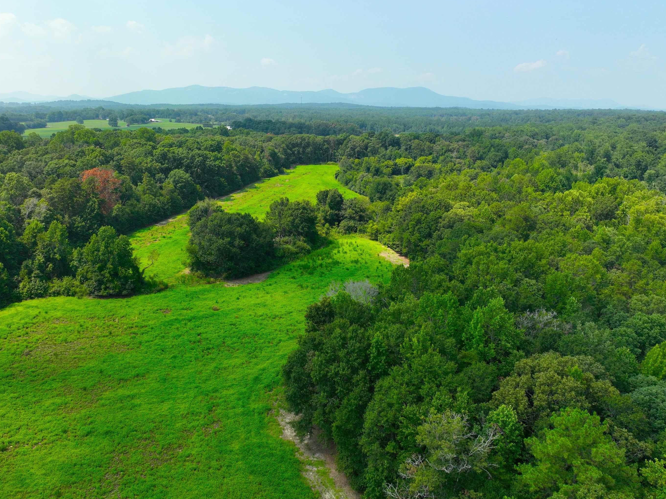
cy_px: 242
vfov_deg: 51.3
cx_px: 297
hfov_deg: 65.2
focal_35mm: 27
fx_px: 519
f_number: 2.8
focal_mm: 12.29
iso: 100
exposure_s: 1/160
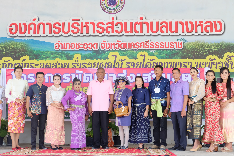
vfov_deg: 23.4
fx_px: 377
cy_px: 78
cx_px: 117
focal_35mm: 58
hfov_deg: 34.5
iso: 400
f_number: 5.3
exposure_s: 1/30
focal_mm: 38.7
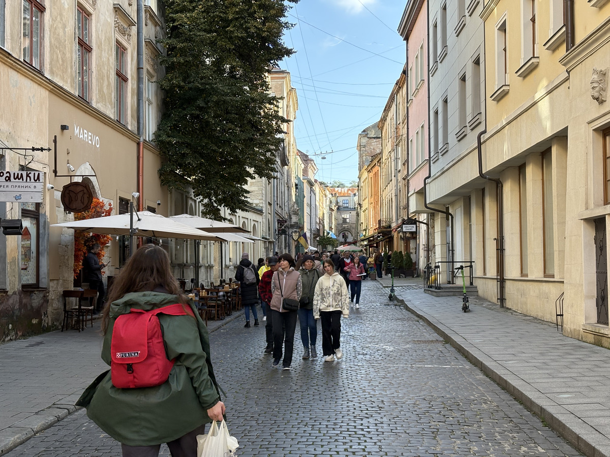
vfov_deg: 28.0
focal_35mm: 52
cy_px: 228
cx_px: 305
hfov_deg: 36.8
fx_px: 916
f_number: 1.6
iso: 50
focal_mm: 5.96
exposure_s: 1/500
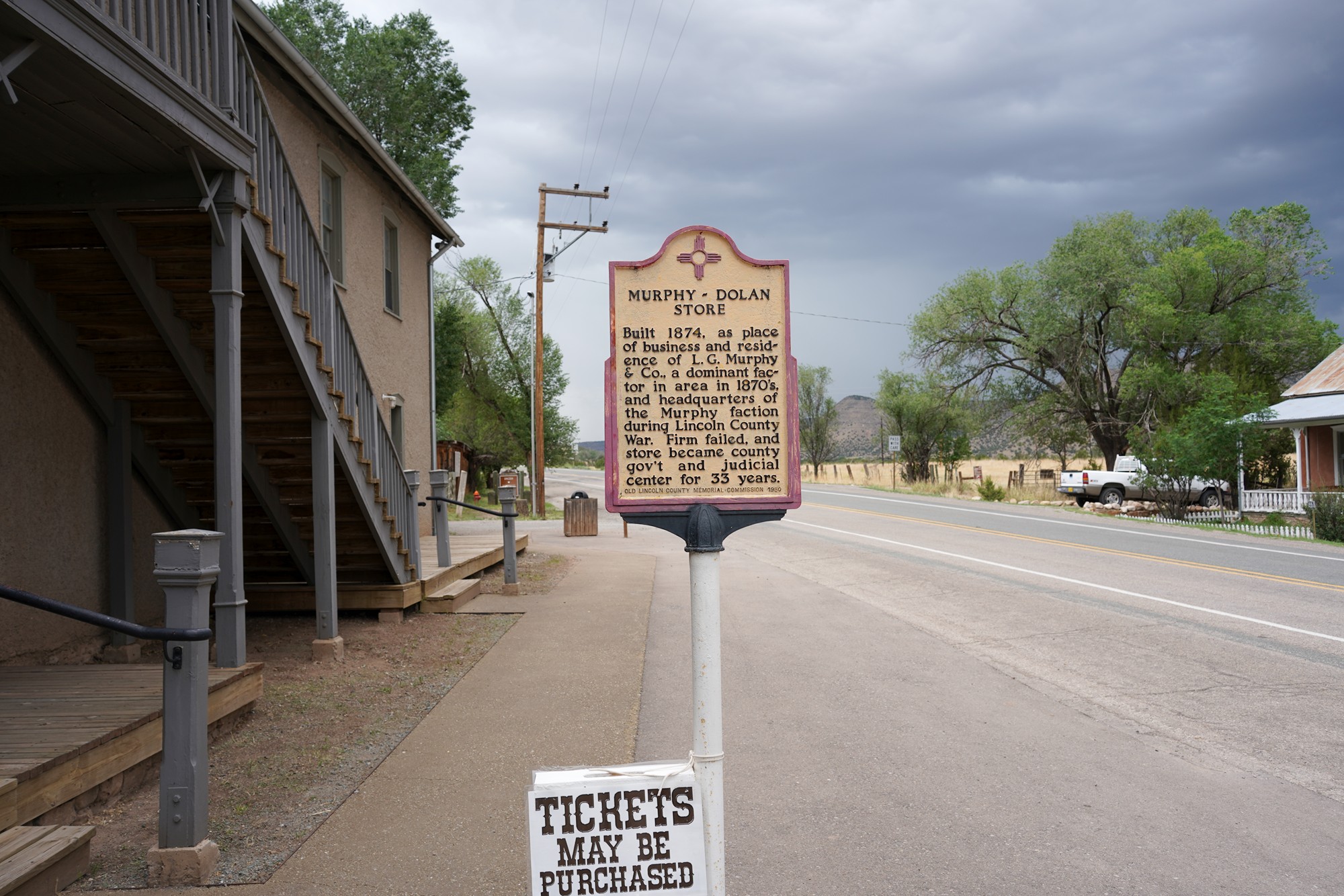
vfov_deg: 46.4
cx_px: 672
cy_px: 448
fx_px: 1045
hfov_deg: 65.5
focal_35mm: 28
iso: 100
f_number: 6.3
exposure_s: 1/80
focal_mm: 28
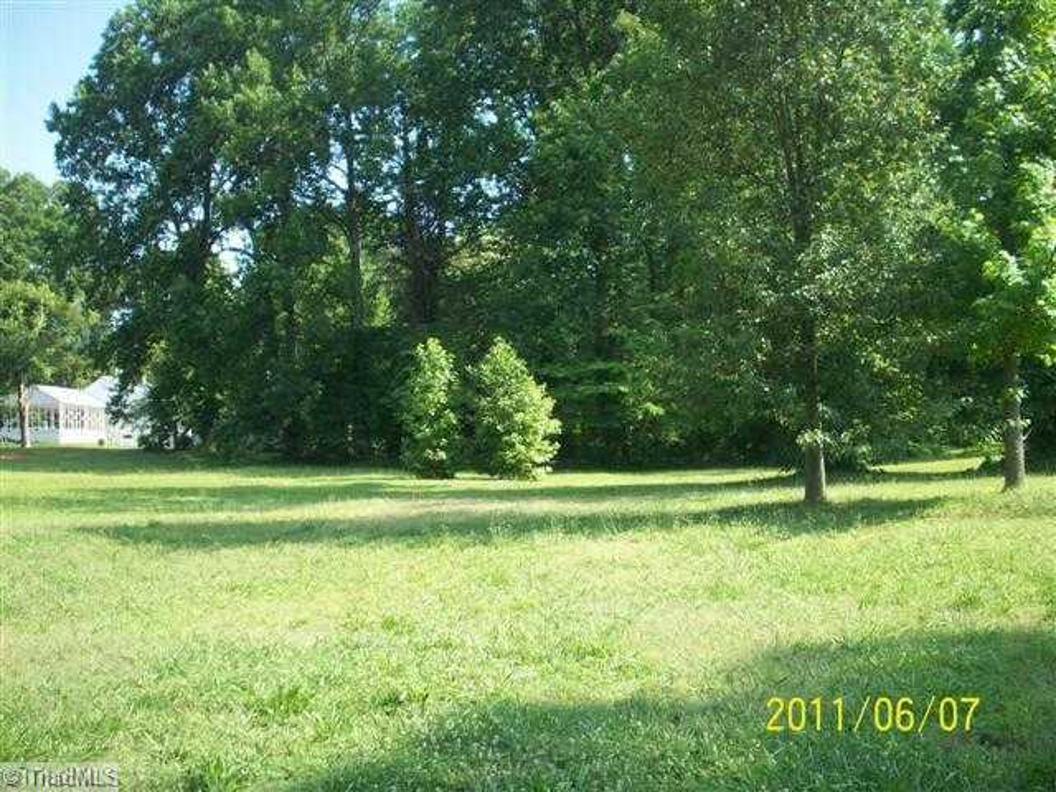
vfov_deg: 38.7
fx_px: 1129
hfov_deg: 50.1
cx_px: 528
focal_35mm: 37
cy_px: 396
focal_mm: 6.2
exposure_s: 1/295
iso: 80
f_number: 2.8
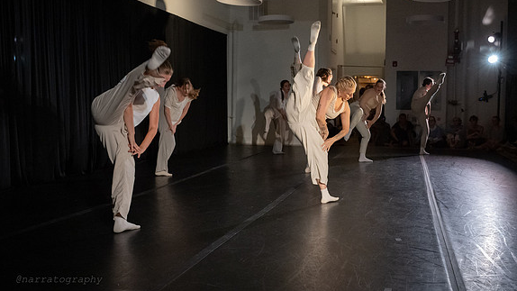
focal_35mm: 37
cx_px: 323
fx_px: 507
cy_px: 122
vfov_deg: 31.9
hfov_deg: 53.4
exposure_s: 1/400
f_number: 4.5
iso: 6400
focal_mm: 28
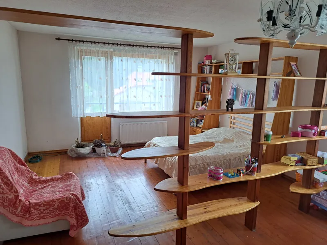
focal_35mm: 24
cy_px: 122
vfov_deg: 56.8
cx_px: 164
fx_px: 227
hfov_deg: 71.6
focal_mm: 5.23
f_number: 1.8
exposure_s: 1/50
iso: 80
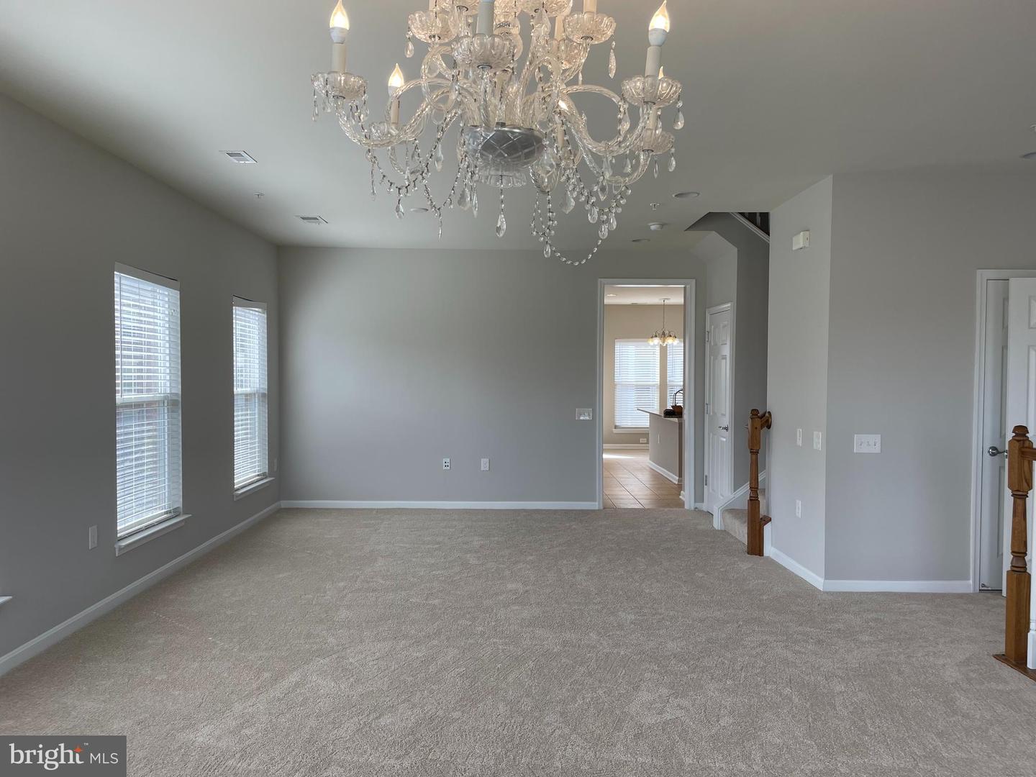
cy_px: 388
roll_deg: +0.7
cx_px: 518
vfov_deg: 53.1
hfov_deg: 67.3
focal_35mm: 26
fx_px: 778
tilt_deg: -0.4
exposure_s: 1/190
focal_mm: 4.2
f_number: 1.6
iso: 32
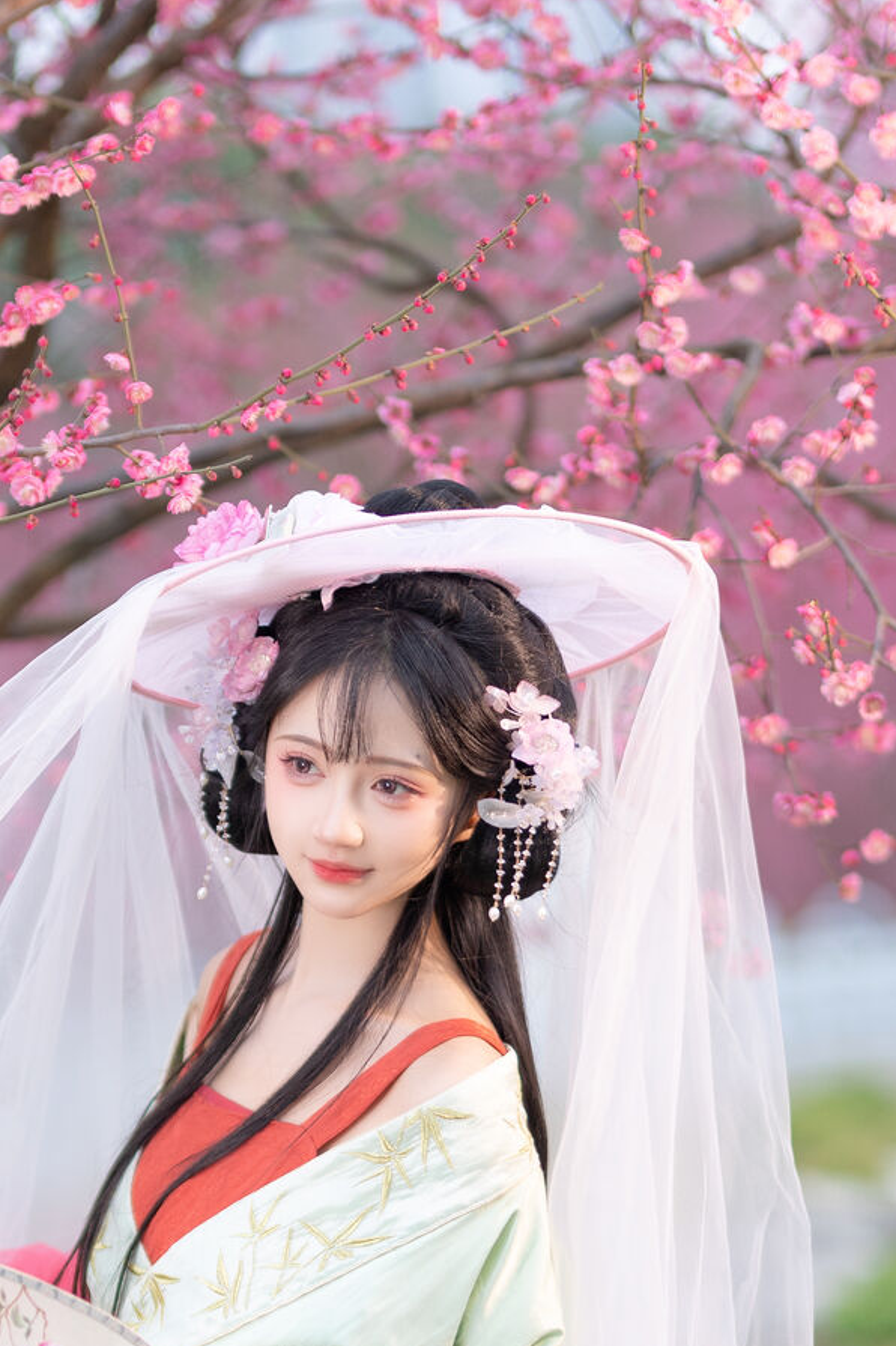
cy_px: 1314
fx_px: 6388
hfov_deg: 8.0
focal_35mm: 171
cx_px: 337
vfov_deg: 11.9
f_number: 1.4
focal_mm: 85
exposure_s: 1/500
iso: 160
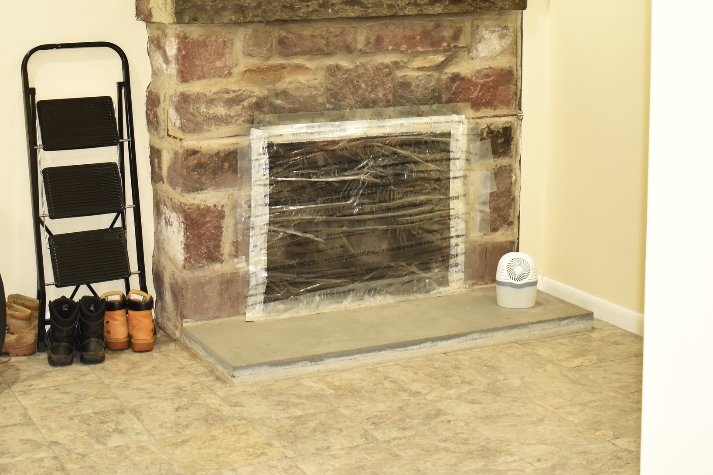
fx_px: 1228
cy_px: 85
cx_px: 315
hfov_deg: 32.3
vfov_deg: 21.6
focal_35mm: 62
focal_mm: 22
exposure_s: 1/60
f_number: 4.5
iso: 800
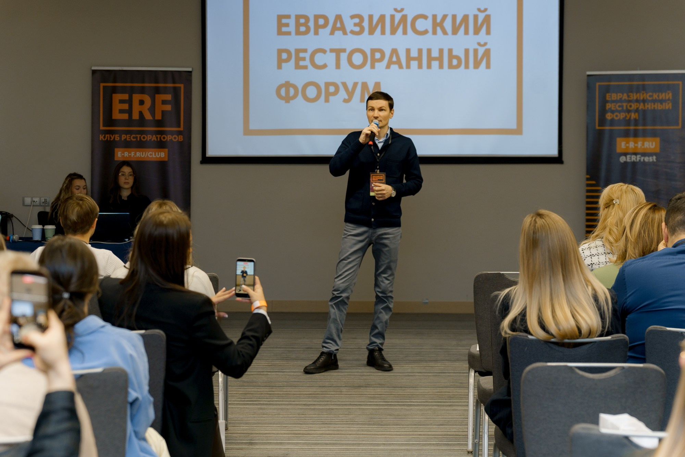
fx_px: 1294
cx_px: 342
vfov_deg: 20.0
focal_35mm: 68
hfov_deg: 29.7
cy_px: 228
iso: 400
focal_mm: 68
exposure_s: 1/125
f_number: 3.5
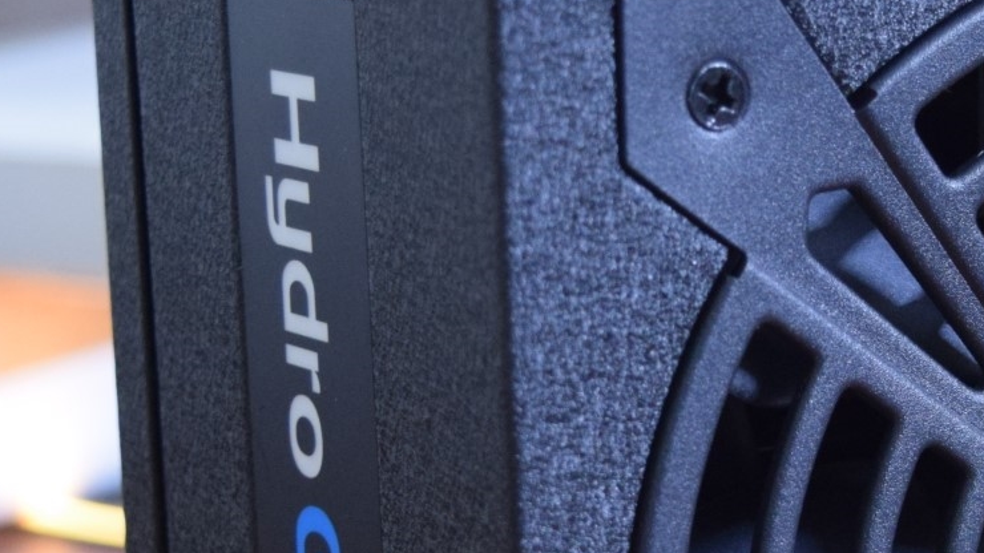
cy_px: 568
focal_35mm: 156
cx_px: 976
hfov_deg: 13.6
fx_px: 4070
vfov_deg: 7.7
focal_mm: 34
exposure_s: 1/10
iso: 1600
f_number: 5
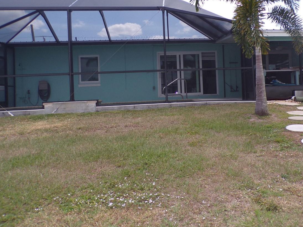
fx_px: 306
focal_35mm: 35
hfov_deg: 51.0
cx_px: 217
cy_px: 81
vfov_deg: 40.3
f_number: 3
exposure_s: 1/800
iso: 80
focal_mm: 4.3
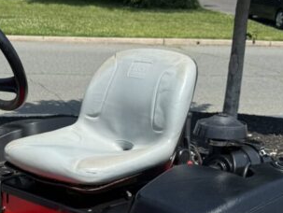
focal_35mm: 81
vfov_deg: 17.3
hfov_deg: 23.4
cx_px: 26
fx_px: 663
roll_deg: -2.1
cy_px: 265
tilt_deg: -22.9
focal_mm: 6.76
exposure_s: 1/2506
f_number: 1.78
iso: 80
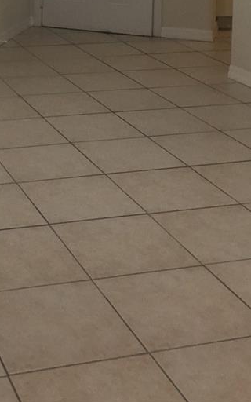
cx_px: -7
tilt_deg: -3.9
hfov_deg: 17.6
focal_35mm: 72
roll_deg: -1.4
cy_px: -66
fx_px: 788
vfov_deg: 25.9
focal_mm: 4.15
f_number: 2.2
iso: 100
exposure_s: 1/30
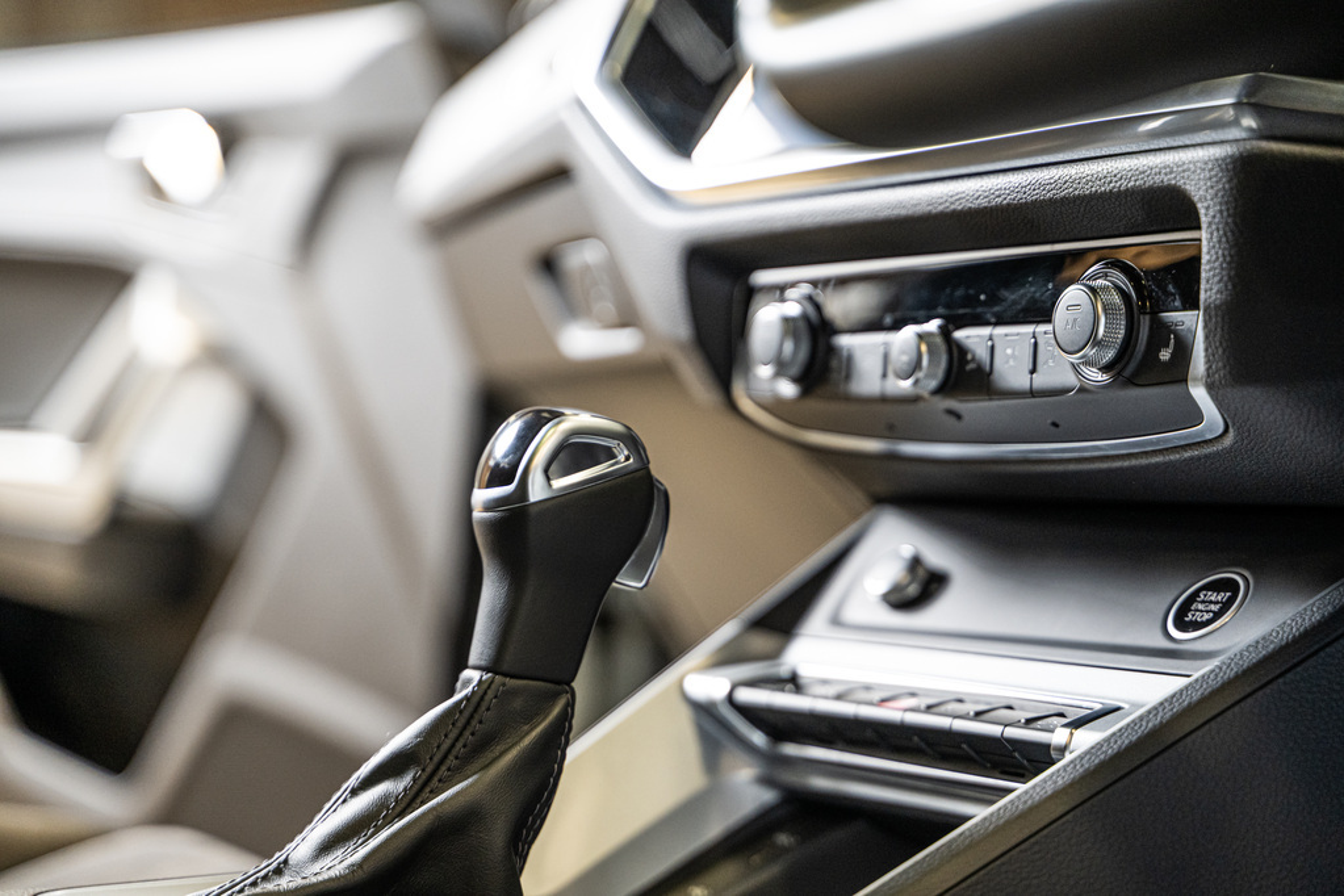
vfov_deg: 18.2
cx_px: 672
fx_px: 2800
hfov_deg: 27.0
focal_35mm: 75
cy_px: 448
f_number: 2.8
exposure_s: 1/125
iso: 1600
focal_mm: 75
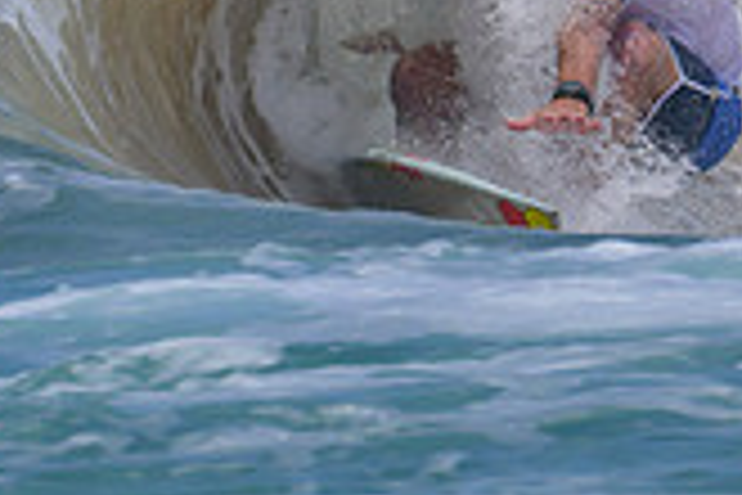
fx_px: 52843
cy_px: -46
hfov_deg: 0.8
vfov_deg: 0.5
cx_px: 311
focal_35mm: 2564
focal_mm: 540
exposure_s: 1/2000
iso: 450
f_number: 11
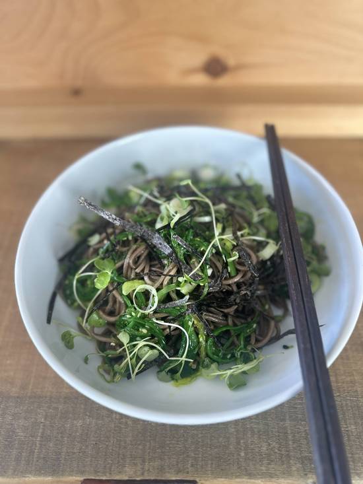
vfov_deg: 71.6
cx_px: 182
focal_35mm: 24
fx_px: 335
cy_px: 242
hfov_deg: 56.8
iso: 100
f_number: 1.78
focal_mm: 6.86
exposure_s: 1/120
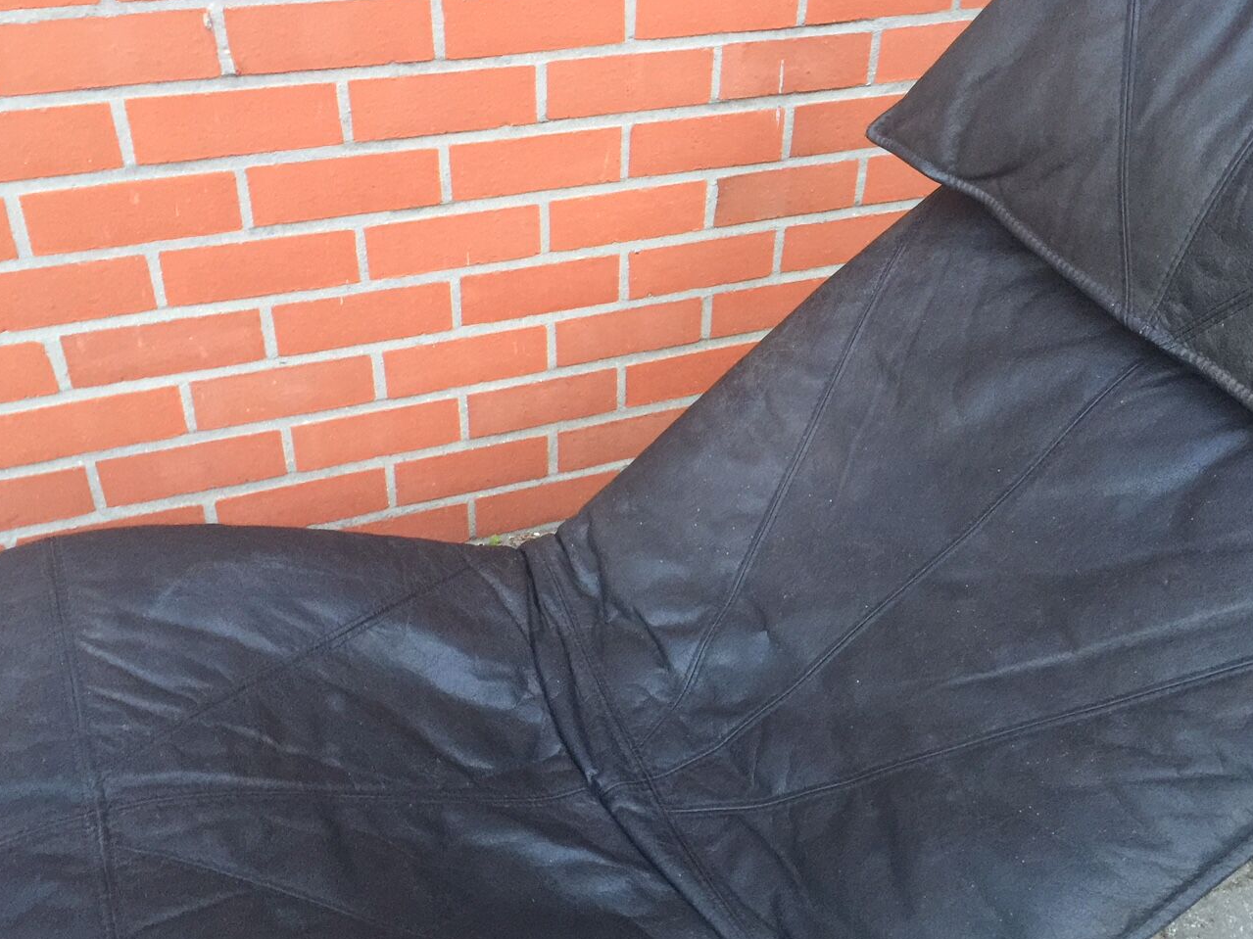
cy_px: 447
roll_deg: -5.3
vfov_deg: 38.7
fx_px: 1339
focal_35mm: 37
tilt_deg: -37.3
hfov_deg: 49.9
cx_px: 730
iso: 160
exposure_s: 1/17
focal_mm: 4.15
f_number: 2.2
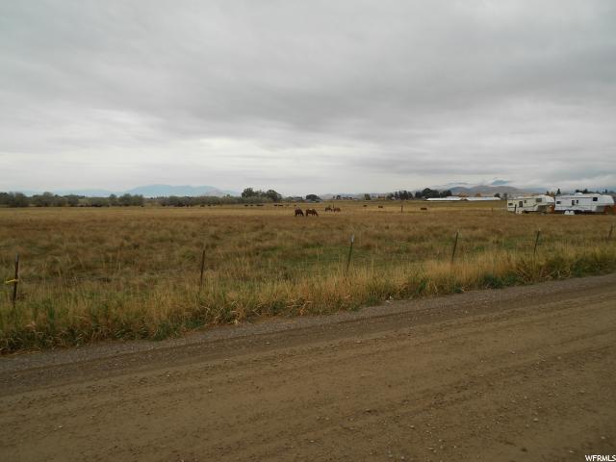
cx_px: 308
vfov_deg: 53.1
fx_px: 463
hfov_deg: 67.3
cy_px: 231
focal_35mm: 26
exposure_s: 1/125
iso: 80
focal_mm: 4.6
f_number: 3.2
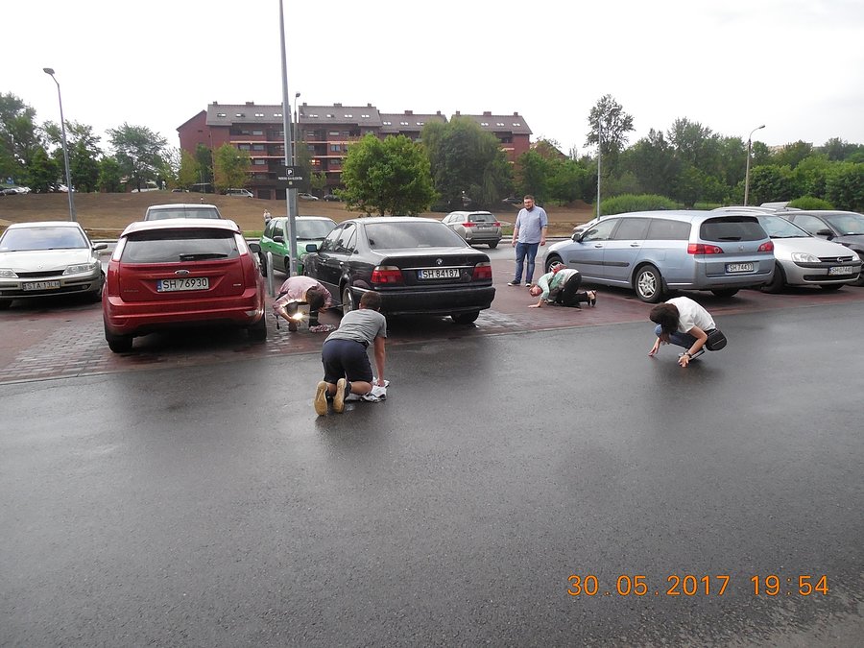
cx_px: 432
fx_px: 624
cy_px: 324
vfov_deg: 54.9
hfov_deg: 69.4
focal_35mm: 25
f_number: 3.3
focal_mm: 4.5
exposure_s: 1/20
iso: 400
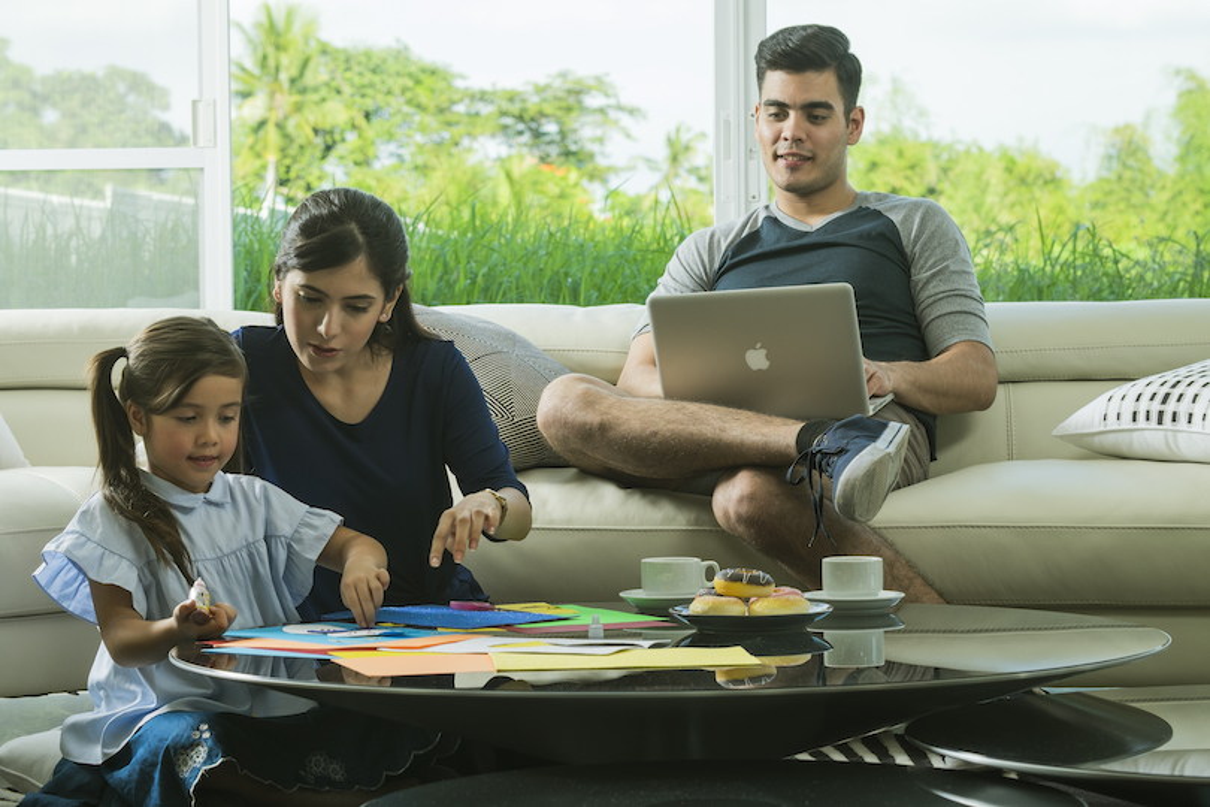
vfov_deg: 15.2
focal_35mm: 90
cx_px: 605
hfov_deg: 22.6
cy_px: 404
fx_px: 3025
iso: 200
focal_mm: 60
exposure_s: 1/125
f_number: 6.4
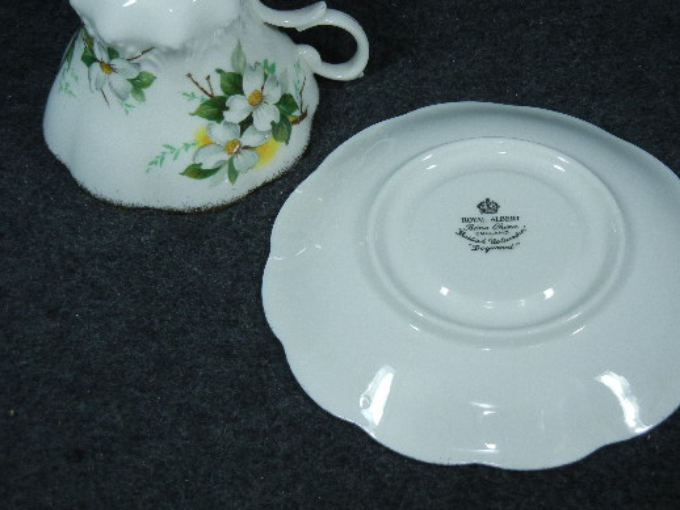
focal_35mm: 84
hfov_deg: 23.3
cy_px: 197
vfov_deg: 17.6
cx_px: 387
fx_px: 1651
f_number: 4.1
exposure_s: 1/46.1
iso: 200
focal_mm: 12.2
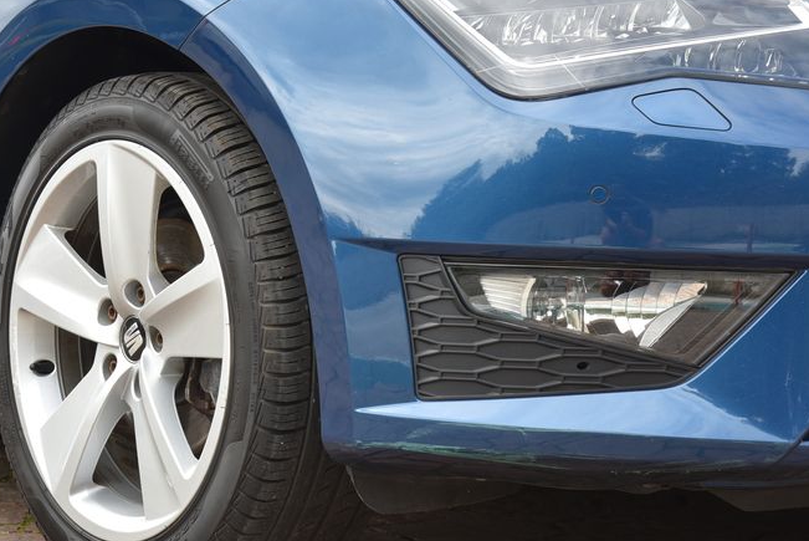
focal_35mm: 118
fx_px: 2653
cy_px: 211
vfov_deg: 11.6
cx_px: 307
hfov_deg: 17.3
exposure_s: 1/200
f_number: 7.1
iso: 500
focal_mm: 75
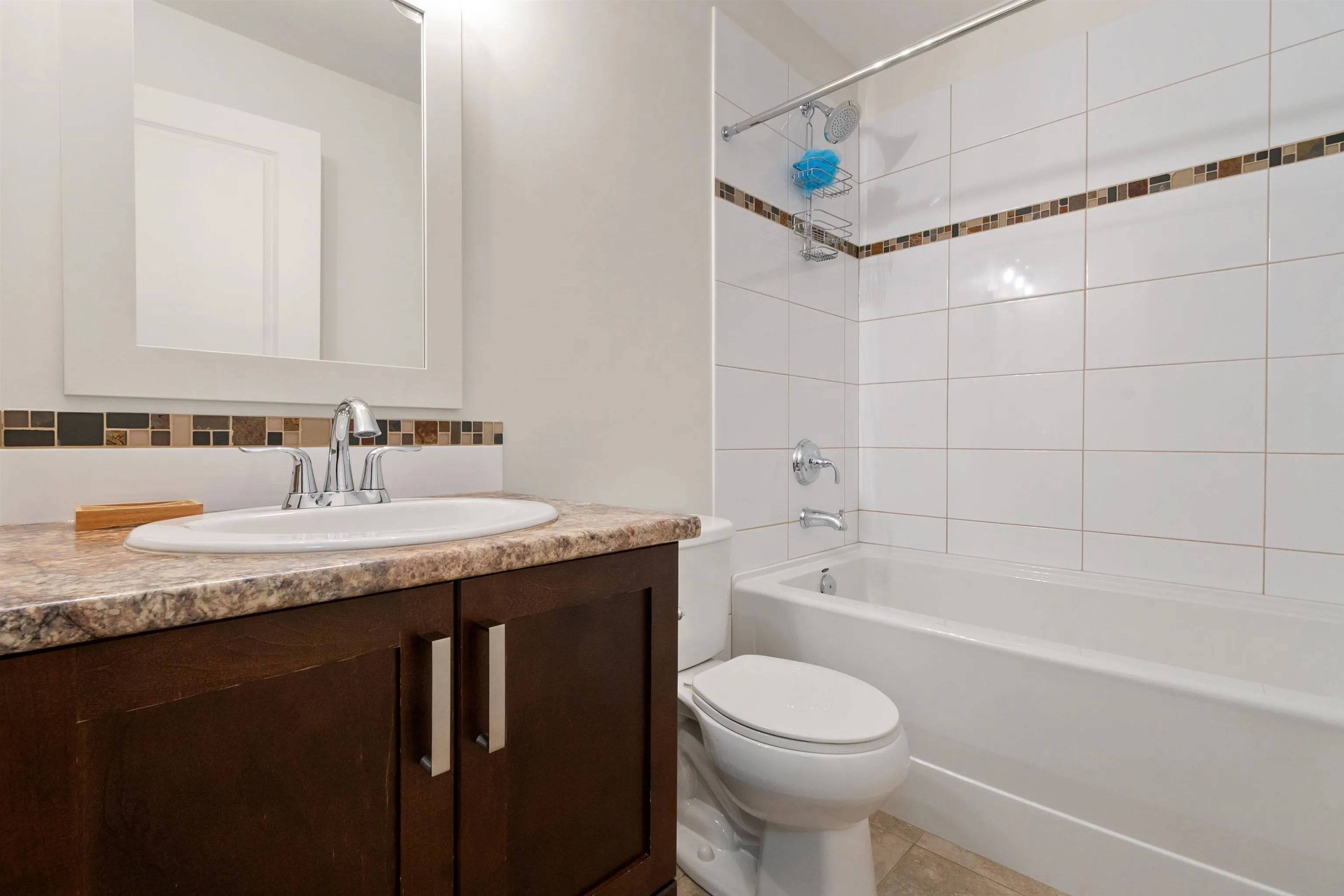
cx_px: 672
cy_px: 448
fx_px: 560
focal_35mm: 15
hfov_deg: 100.4
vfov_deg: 77.3
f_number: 10
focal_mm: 10
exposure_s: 1/10
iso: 320
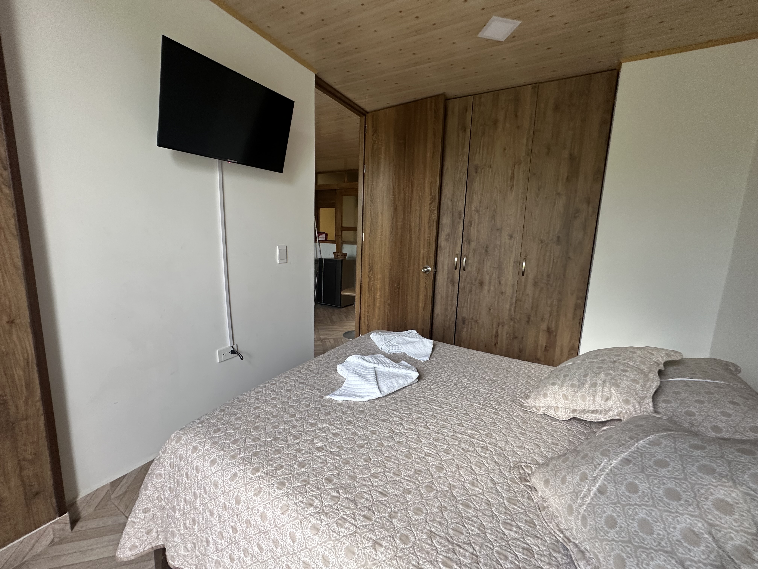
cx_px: 379
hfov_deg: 102.1
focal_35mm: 14
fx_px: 307
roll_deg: -0.7
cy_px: 284
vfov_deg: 85.7
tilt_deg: -5.0
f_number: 2.2
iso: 200
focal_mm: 2.22
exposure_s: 1/99
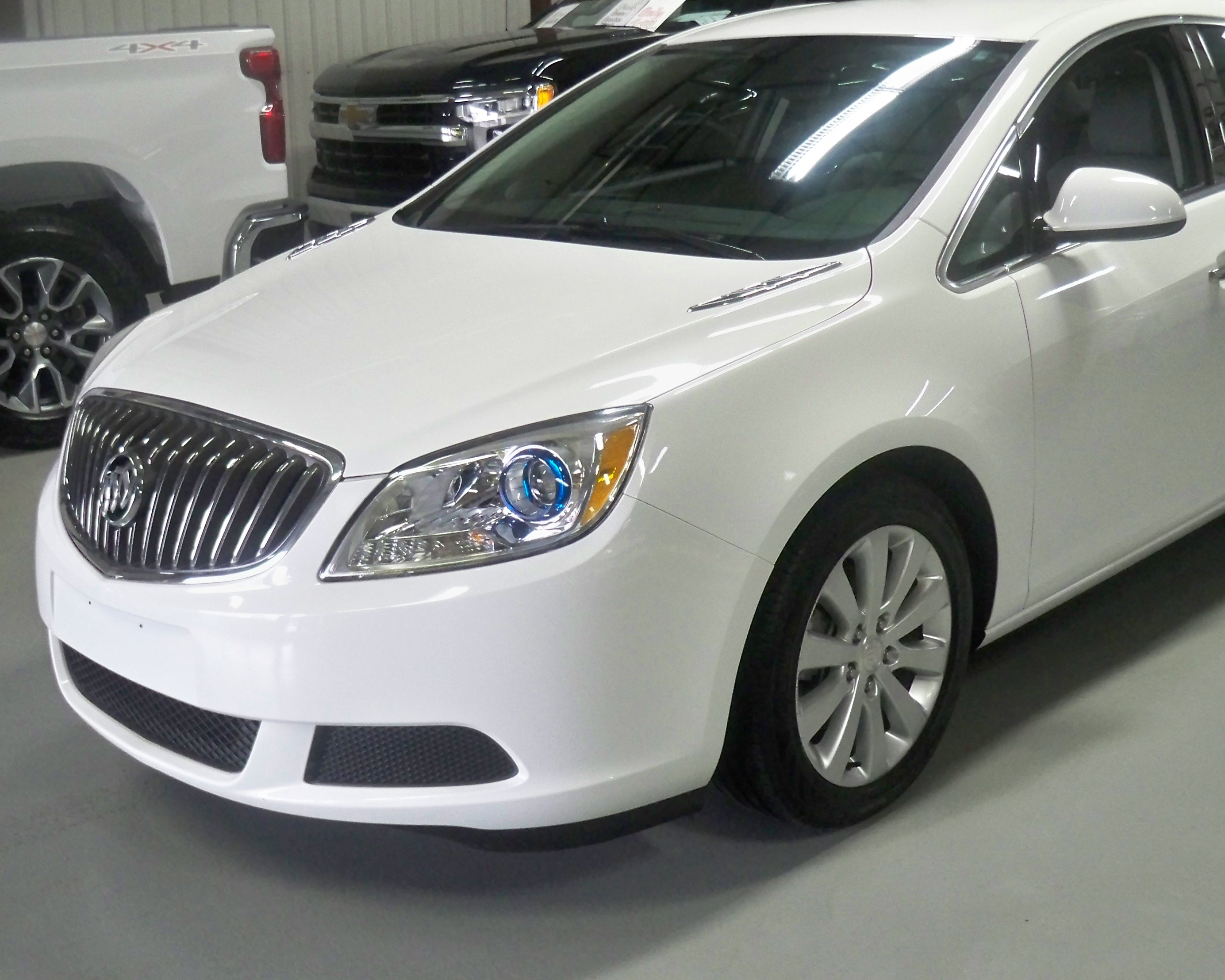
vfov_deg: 33.4
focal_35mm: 45
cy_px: 430
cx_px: 706
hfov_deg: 41.0
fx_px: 1632
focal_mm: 6.3
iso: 400
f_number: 3.1
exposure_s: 1/60
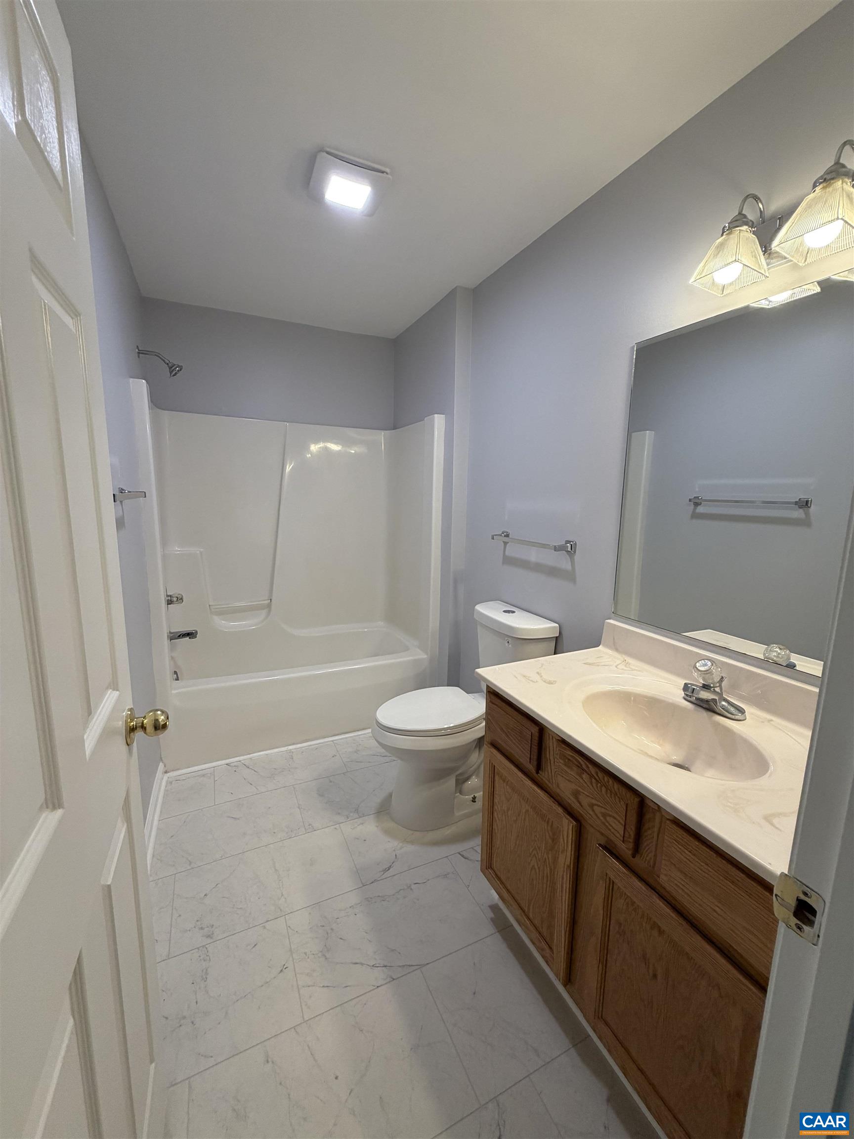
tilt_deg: -10.4
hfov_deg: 85.7
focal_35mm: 14
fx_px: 461
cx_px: 427
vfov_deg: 102.1
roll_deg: -1.7
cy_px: 570
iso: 160
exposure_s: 1/120
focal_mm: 2.22
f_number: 2.2
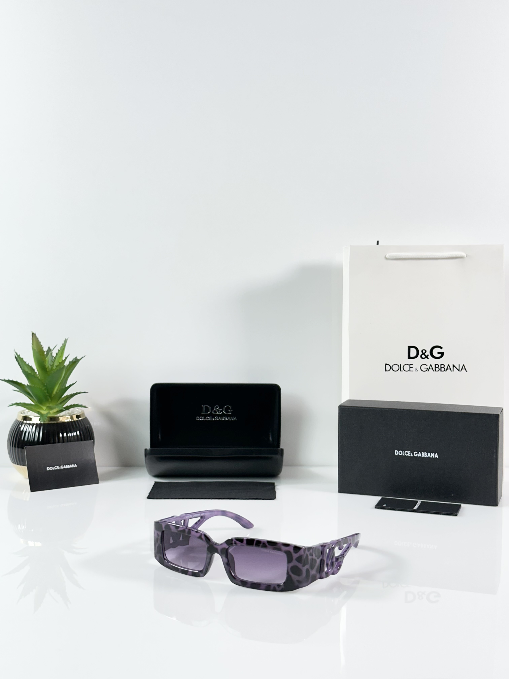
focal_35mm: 48
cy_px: 340
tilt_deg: -4.8
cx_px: 254
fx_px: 941
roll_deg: -0.2
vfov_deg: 39.7
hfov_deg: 30.3
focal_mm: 6.86
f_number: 1.78
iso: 80
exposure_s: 1/100
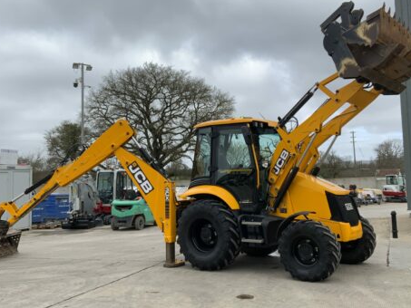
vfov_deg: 35.1
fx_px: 487
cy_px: 135
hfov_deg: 45.7
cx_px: 219
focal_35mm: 41
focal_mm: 3
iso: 16
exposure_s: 1/599
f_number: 1.8
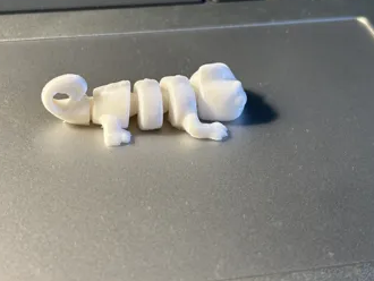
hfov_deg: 30.7
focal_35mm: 63
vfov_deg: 23.3
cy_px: 117
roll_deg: -0.4
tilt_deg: -30.5
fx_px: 681
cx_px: 162
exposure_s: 1/50
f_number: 1.6
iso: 32
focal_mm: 5.96
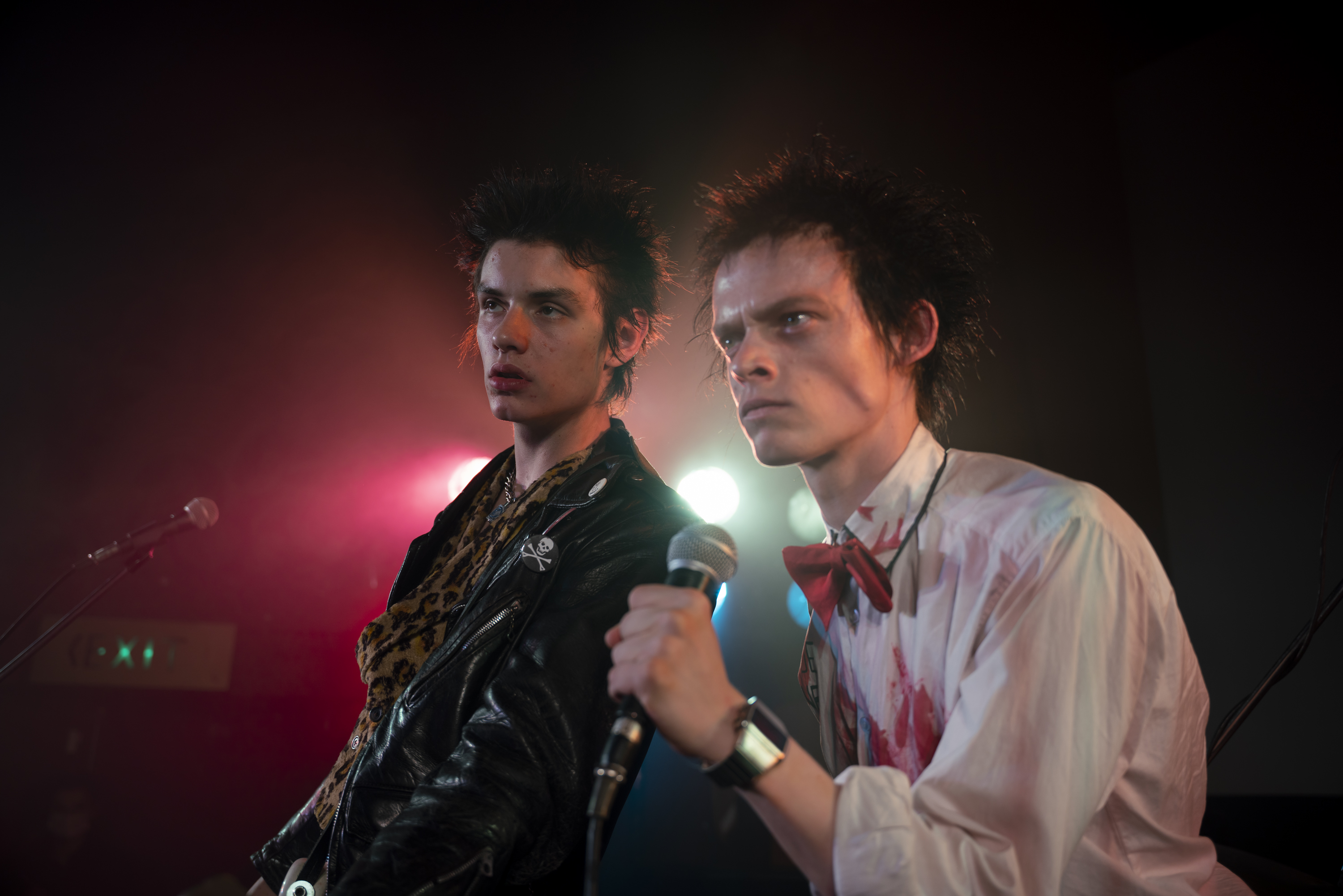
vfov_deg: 41.2
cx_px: 672
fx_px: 1190
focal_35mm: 32
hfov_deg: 58.9
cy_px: 448
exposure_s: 1/400
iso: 200
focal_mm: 31.9
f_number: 2.8
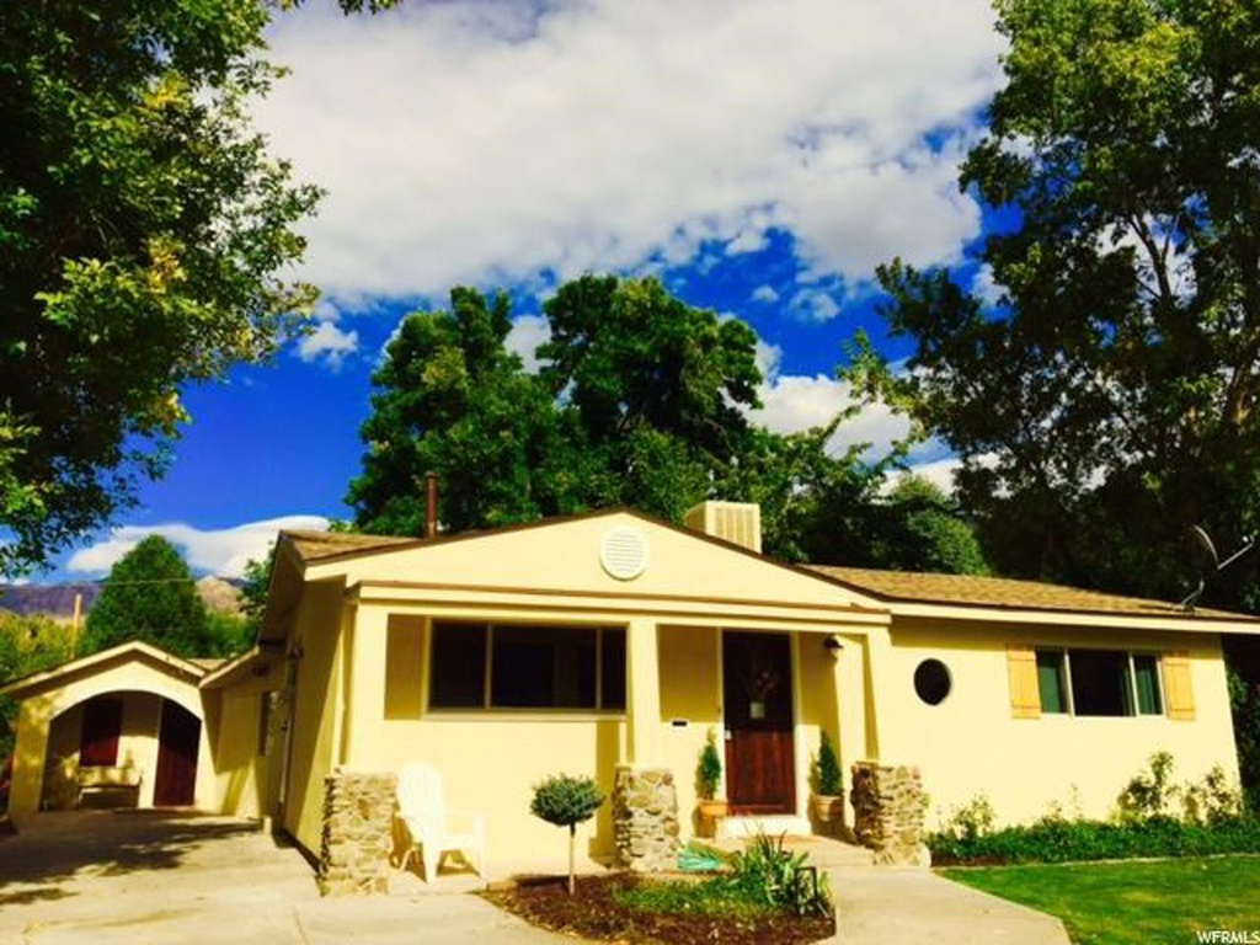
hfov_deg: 61.7
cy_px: 472
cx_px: 630
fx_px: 1056
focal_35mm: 29
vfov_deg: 48.2
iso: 32
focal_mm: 4.15
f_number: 2.2
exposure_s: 1/3968
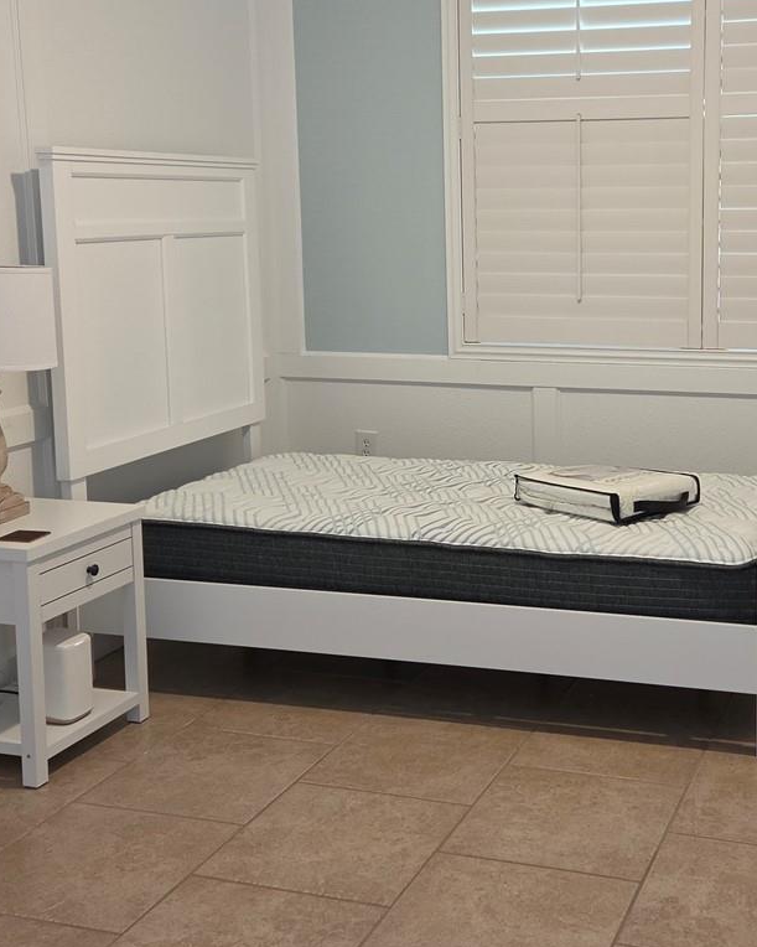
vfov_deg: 39.4
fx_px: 1317
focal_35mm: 47
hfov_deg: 31.8
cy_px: 397
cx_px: 520
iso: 640
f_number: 1.8
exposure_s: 1/120
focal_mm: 5.4
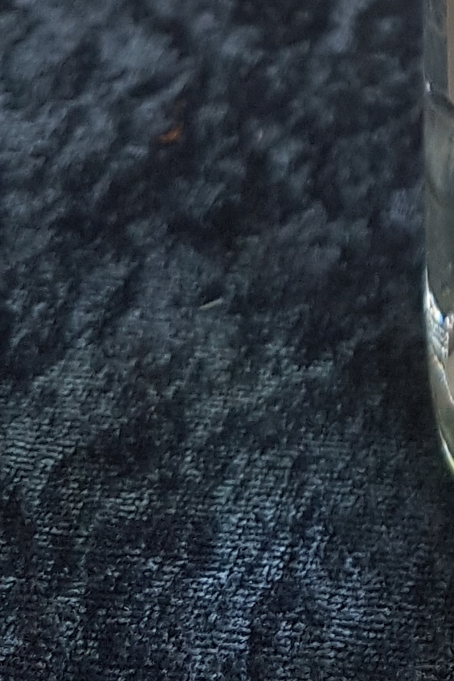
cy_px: -615
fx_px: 2005
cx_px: 768
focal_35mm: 106
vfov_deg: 15.8
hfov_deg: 12.1
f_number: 1.7
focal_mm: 4.2
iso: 50
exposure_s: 1/50
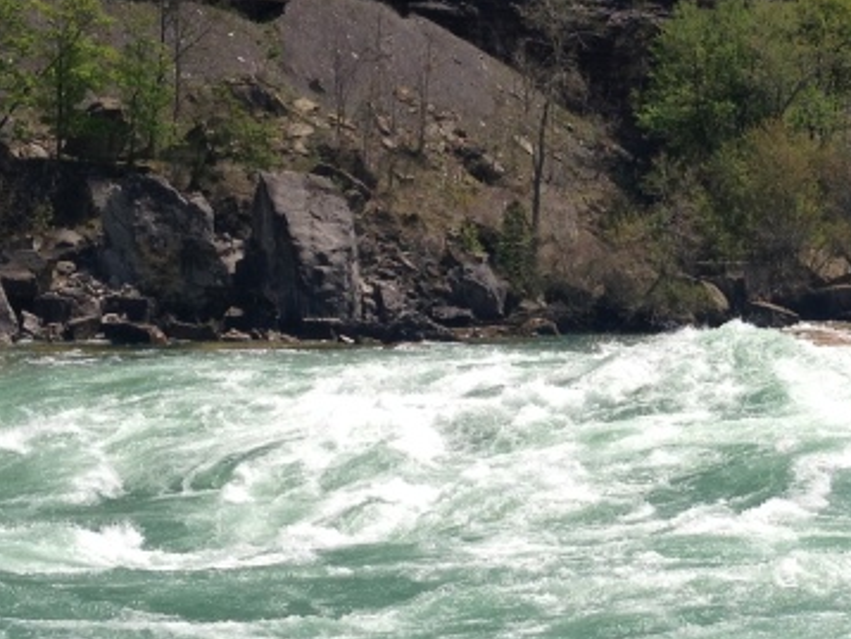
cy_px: 314
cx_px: 758
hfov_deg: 19.3
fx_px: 2460
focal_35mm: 100
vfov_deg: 14.8
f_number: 2.4
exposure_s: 1/2304
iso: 50
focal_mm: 4.28
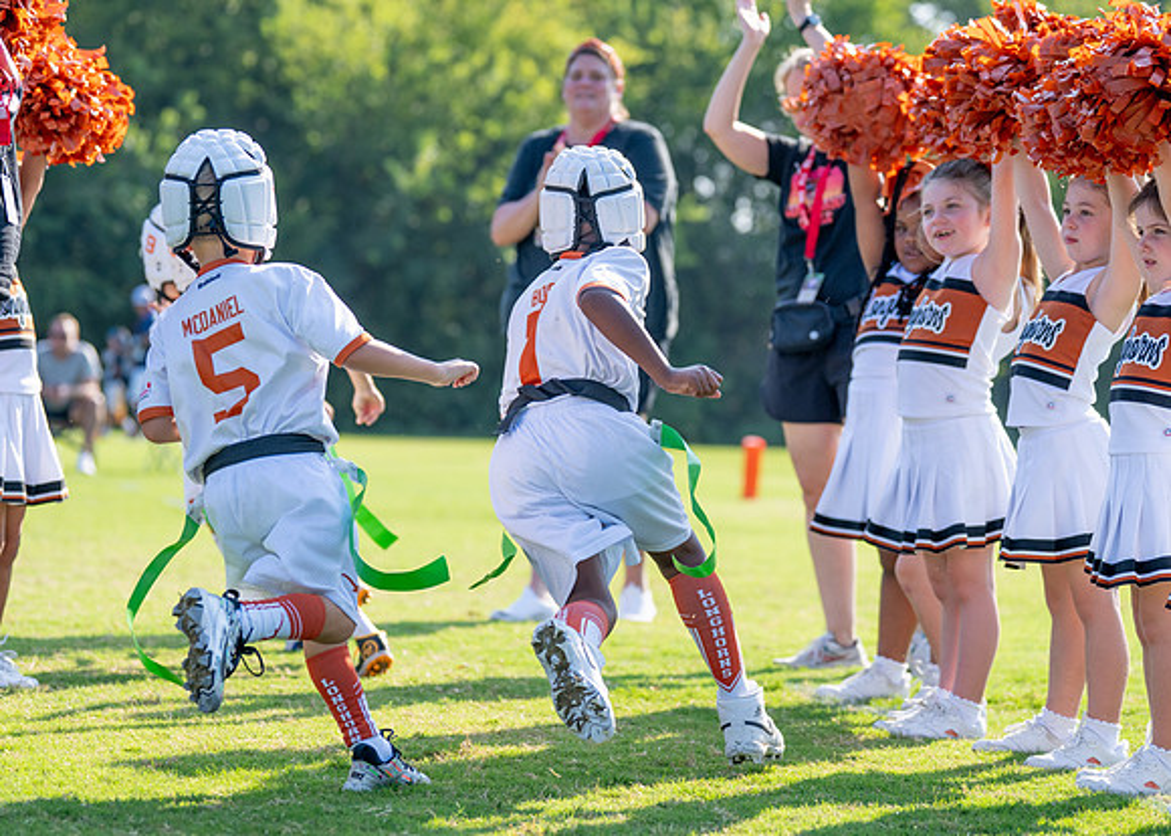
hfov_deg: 16.9
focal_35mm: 118
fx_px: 3938
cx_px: 488
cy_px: 387
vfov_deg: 12.1
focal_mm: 88
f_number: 2.8
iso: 200
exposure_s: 1/1600
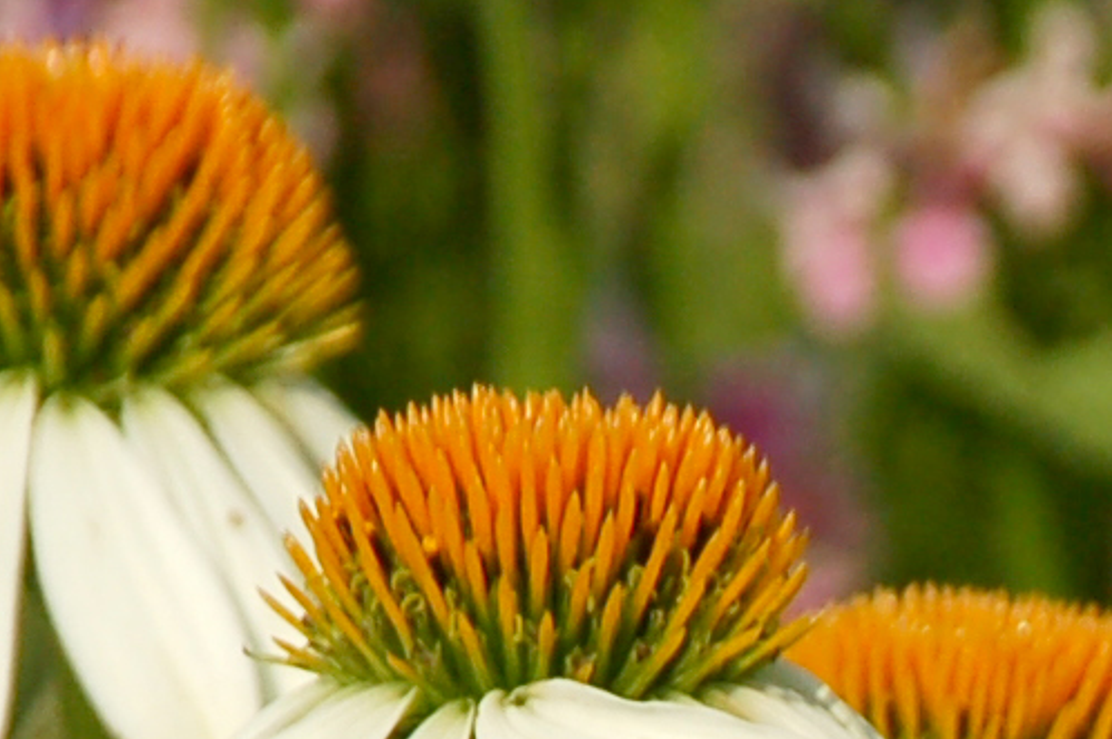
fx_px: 20984
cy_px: 1933
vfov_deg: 2.0
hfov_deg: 3.0
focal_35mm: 680
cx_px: 1429
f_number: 7.1
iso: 200
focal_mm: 75
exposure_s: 1/800
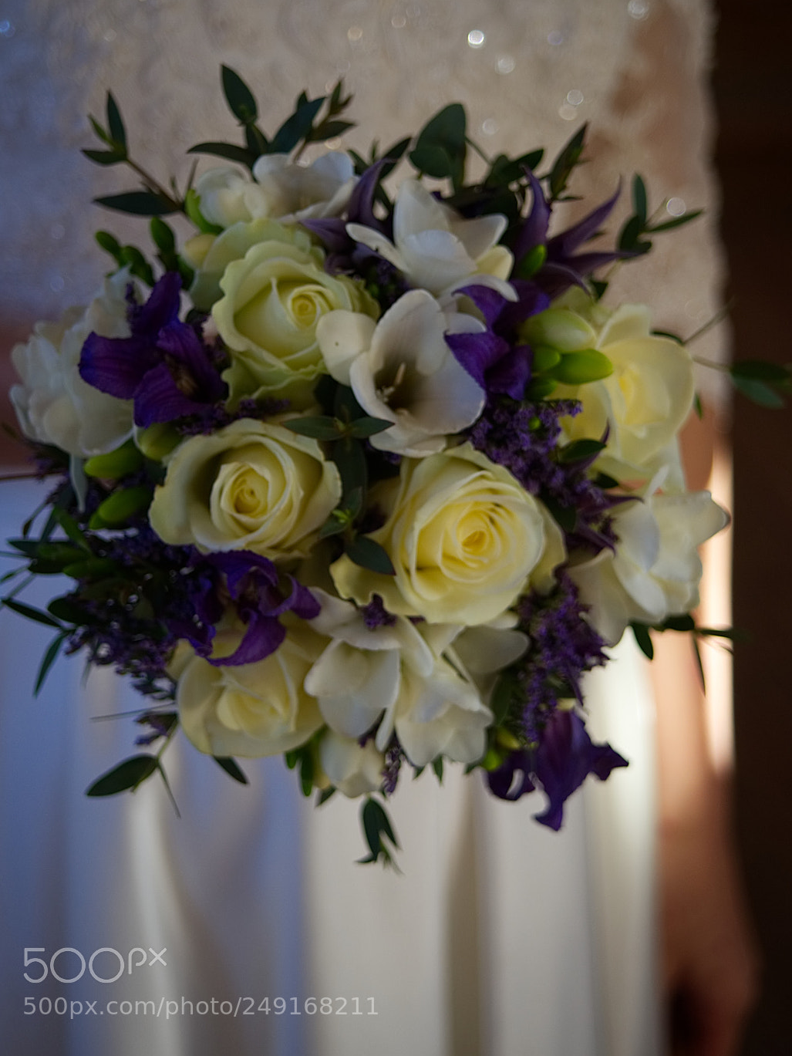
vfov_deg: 21.8
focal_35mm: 90
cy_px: 450
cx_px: 388
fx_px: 2745
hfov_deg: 16.4
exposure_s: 1/80
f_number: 5.6
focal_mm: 80
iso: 250
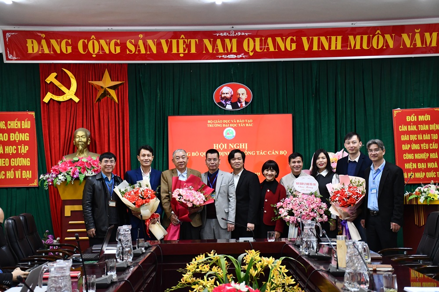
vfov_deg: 23.8
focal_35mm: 57
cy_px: 146
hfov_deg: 35.1
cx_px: 220
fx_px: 695
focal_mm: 38
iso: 2000
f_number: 4.2
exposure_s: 1/125
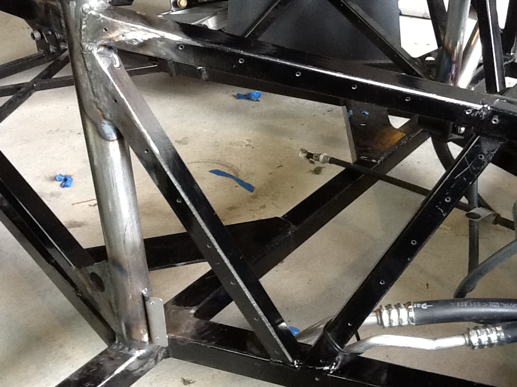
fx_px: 478
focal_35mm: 32
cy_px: 194
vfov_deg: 44.2
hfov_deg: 56.8
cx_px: 258
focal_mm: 2.03
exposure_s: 1/30
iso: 200
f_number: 2.4
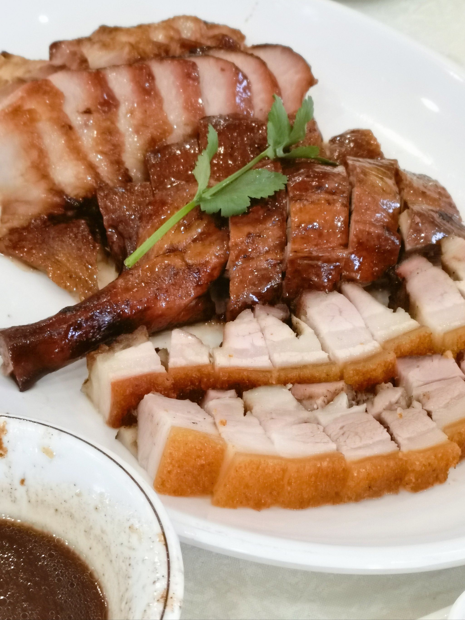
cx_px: 232
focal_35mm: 70
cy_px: 310
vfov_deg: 27.8
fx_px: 1254
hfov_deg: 21.0
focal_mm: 5.58
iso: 200
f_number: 1.9
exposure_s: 1/100
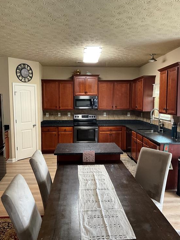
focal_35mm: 30
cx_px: 90
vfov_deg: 59.9
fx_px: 208
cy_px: 122
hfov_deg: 46.8
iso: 160
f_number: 1.8
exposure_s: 1/60
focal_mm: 3
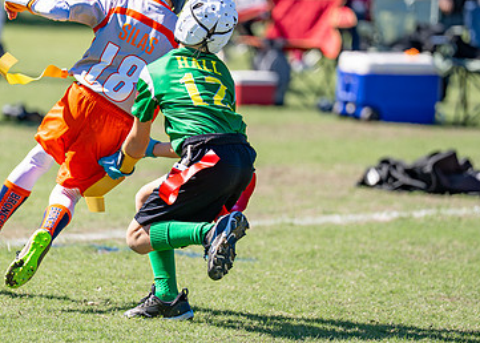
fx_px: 4840
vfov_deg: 4.1
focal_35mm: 355
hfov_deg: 5.7
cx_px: 161
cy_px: 138
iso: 200
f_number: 2.8
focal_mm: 197
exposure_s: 1/2500
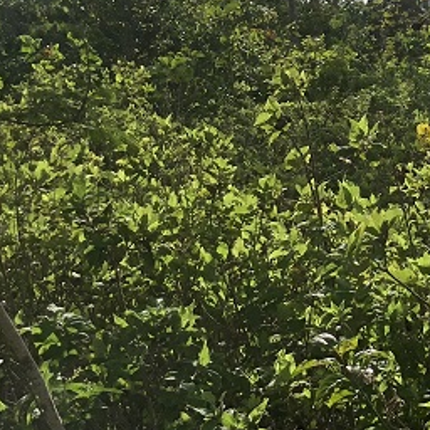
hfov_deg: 17.4
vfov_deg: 17.5
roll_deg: +8.6
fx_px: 1391
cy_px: 136
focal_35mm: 99
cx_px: 358
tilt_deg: +11.4
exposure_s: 1/2288
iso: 20
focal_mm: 4
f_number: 1.8
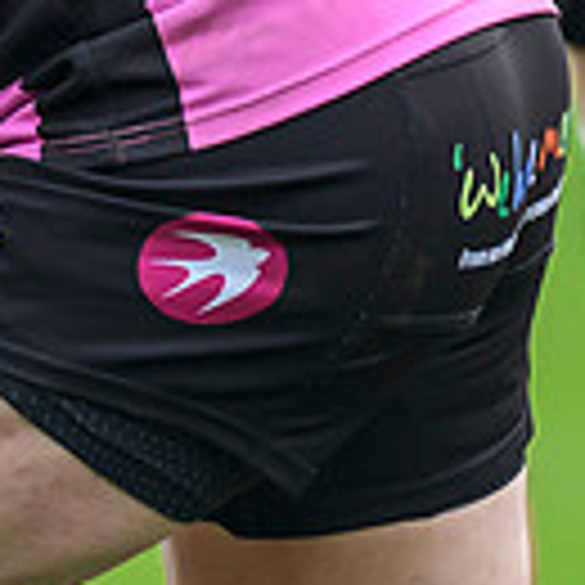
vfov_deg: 0.5
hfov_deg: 0.5
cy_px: 299
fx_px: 61470
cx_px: -767
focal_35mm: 3215
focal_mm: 400
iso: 800
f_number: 2.8
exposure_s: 1/2000
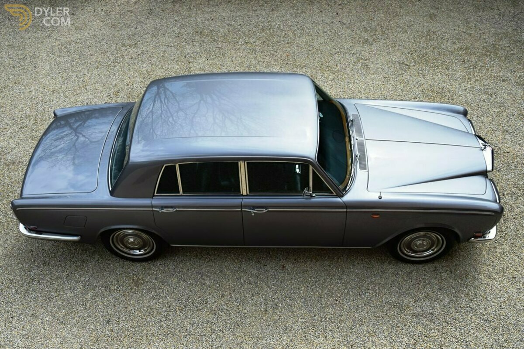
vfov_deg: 36.9
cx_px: 262
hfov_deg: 53.1
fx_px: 524
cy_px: 174
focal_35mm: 36
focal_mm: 24
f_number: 9
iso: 400
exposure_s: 1/160
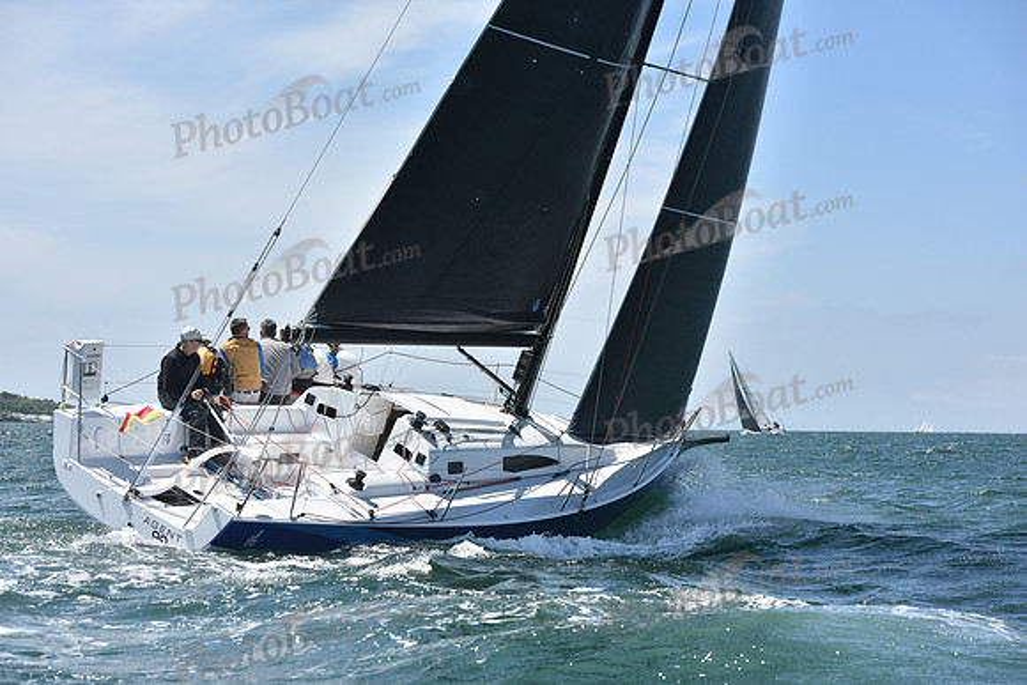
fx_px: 1997
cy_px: 342
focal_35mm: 70
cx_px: 514
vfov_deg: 19.5
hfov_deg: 28.8
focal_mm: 70
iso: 250
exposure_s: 1/1250
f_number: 5.6
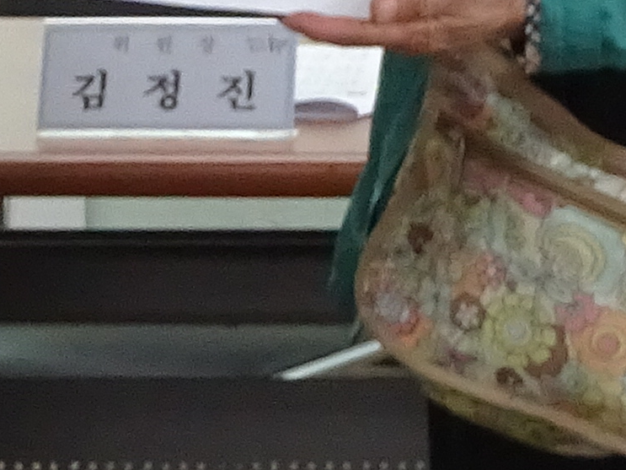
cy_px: -738
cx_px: 752
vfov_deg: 4.1
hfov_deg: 5.5
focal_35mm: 356
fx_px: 6437
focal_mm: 9.18
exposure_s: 1/10
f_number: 7.1
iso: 400
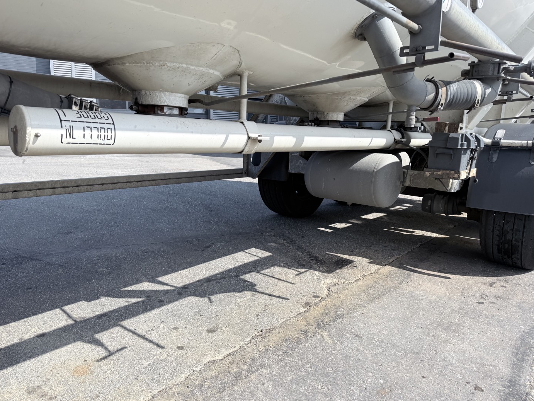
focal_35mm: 25
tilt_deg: -10.4
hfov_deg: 69.4
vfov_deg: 54.9
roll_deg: -1.8
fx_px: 386
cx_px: 258
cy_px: 197
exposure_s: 1/2611
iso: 80
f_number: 1.78
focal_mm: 6.76
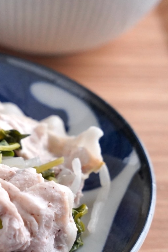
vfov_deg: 12.4
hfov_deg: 8.1
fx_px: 1158
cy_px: 160
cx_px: -89
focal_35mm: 165
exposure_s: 1/500
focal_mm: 62.9
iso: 8000
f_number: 6.3
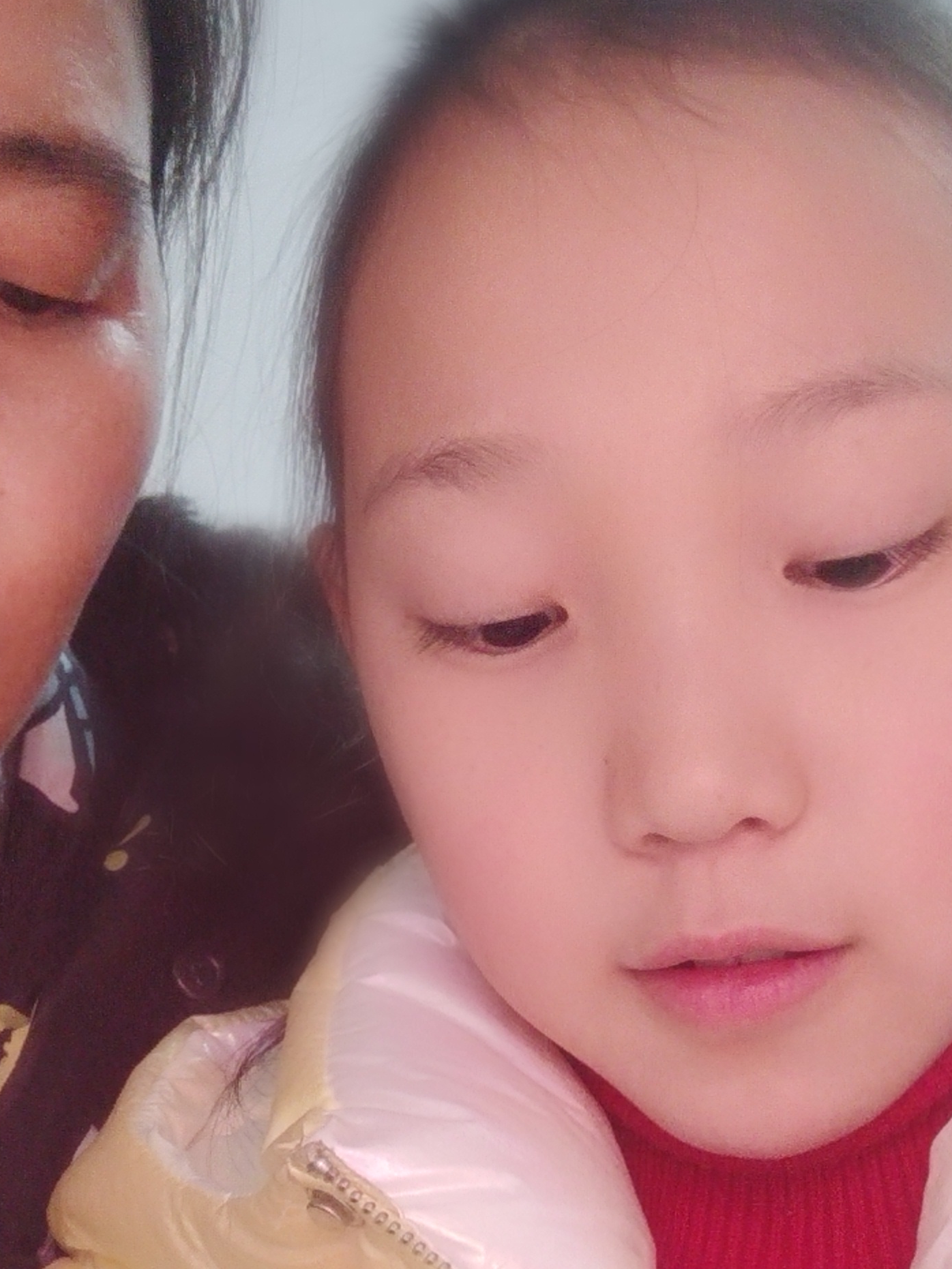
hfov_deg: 27.9
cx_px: 612
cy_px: 1225
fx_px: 1907
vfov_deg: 34.0
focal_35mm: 52
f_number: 2
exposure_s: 1/33
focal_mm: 3.57
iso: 500
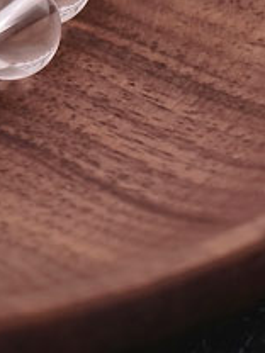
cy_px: -68
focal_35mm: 393
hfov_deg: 3.7
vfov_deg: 5.0
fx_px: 4011
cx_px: -250
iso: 200
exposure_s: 1/400
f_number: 2.67
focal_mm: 22.48
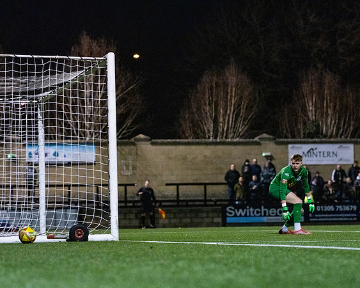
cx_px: 166
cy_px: 142
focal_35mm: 155
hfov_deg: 12.4
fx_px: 1653
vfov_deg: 9.9
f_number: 4
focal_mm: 135
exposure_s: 1/1000
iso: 12800
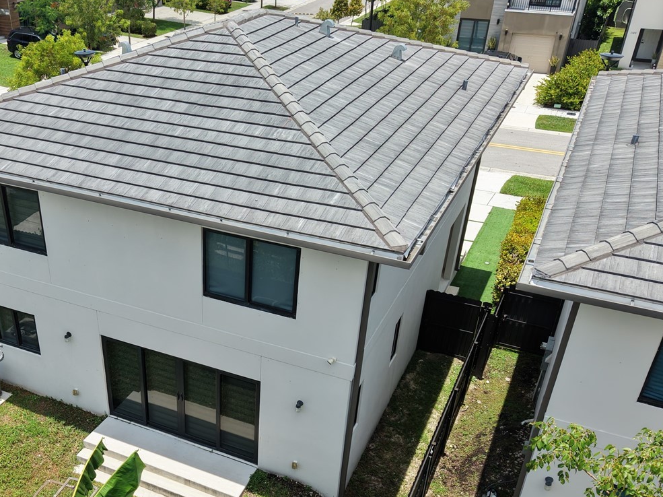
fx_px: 747
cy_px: 352
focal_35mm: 39
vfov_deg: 36.2
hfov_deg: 47.0
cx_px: 210
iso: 280
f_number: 1.8
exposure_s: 1/5000
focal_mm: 8.67
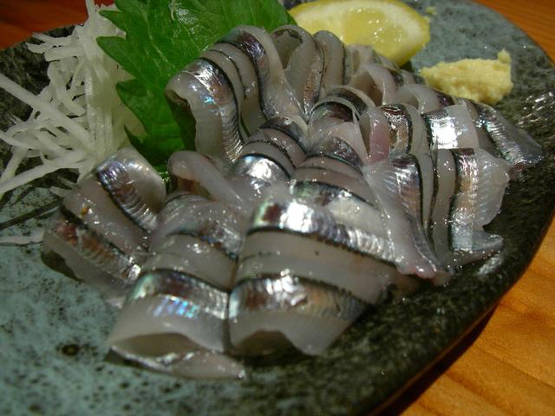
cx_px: 278
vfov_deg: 37.7
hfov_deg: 49.0
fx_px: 609
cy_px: 208
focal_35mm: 38
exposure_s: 1/7.8
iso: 100
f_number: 2.9
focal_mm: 6
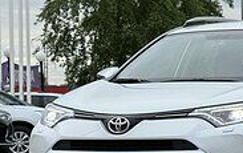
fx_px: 1638
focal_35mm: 247
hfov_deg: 8.4
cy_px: 131
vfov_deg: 5.3
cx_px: 226
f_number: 2.8
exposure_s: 1/383
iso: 50
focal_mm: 15.66
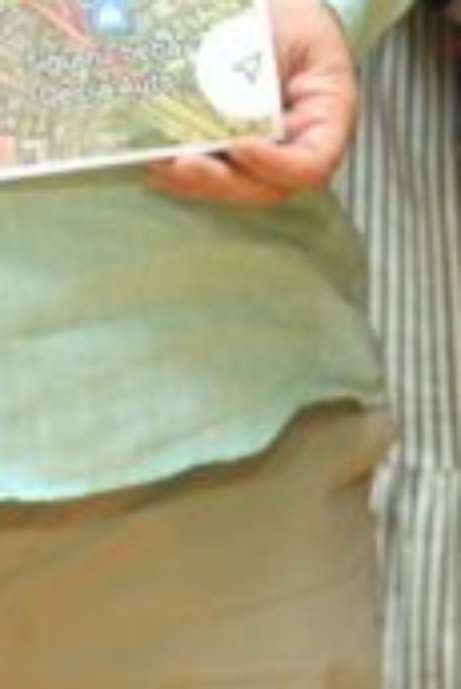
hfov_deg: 2.2
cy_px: -355
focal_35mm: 626
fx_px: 11999
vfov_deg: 3.3
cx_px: -108
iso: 800
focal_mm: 105
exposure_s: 1/125
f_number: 4
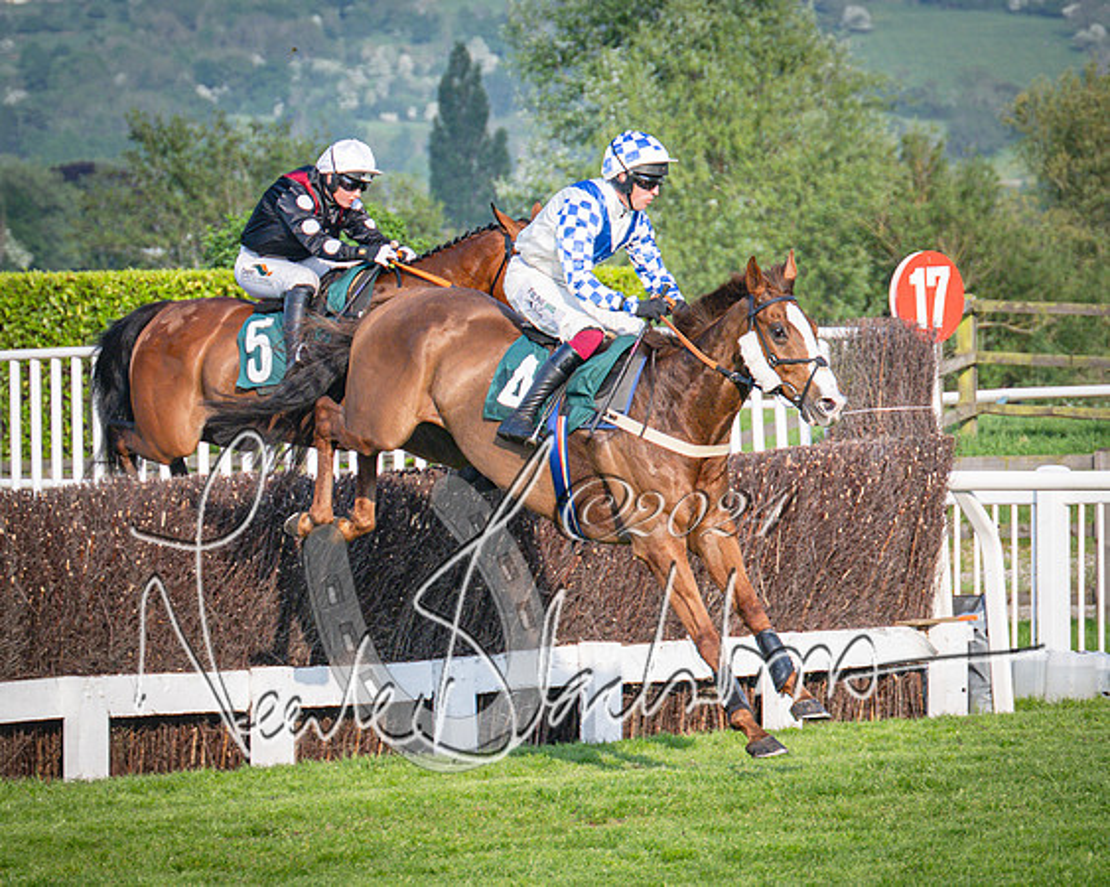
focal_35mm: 246
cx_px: 243
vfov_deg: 6.3
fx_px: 8081
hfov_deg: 7.8
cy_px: 423
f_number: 4
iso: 400
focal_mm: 98
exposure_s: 1/2000
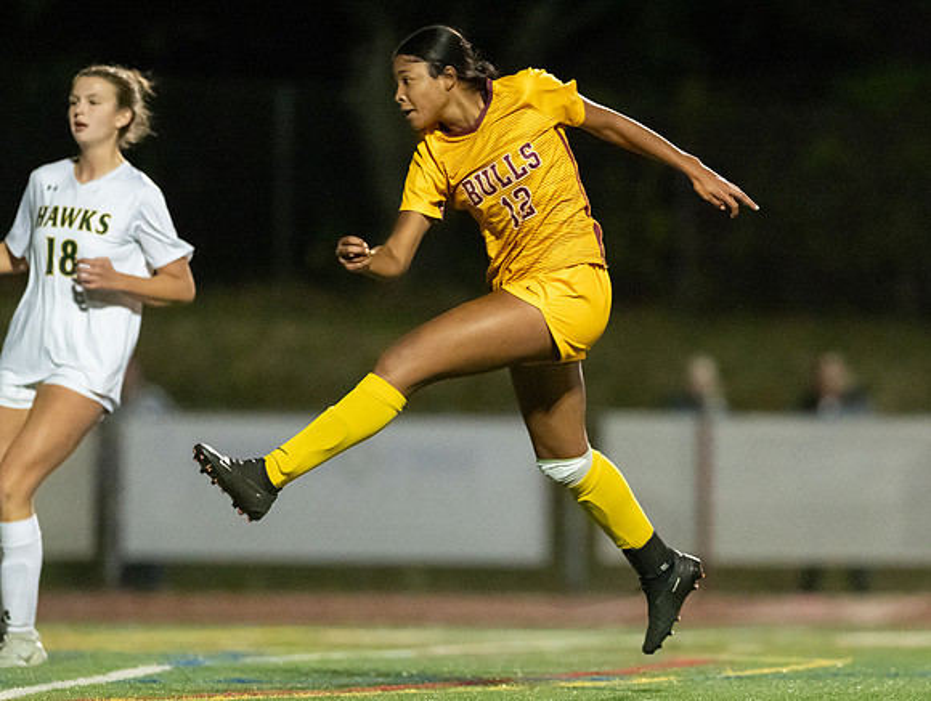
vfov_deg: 3.6
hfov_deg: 4.7
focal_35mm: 417
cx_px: 612
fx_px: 11235
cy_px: 357
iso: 16000
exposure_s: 1/1000
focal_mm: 300
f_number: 2.8
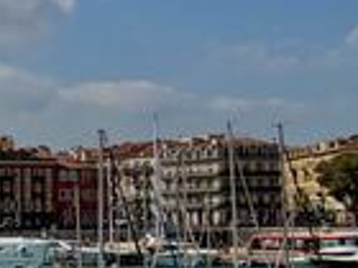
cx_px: -575
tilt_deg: +1.4
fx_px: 993
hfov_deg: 13.1
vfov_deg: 15.3
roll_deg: +1.3
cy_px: 209
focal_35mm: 96
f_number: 2.2
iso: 20
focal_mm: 2.22
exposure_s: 1/2092
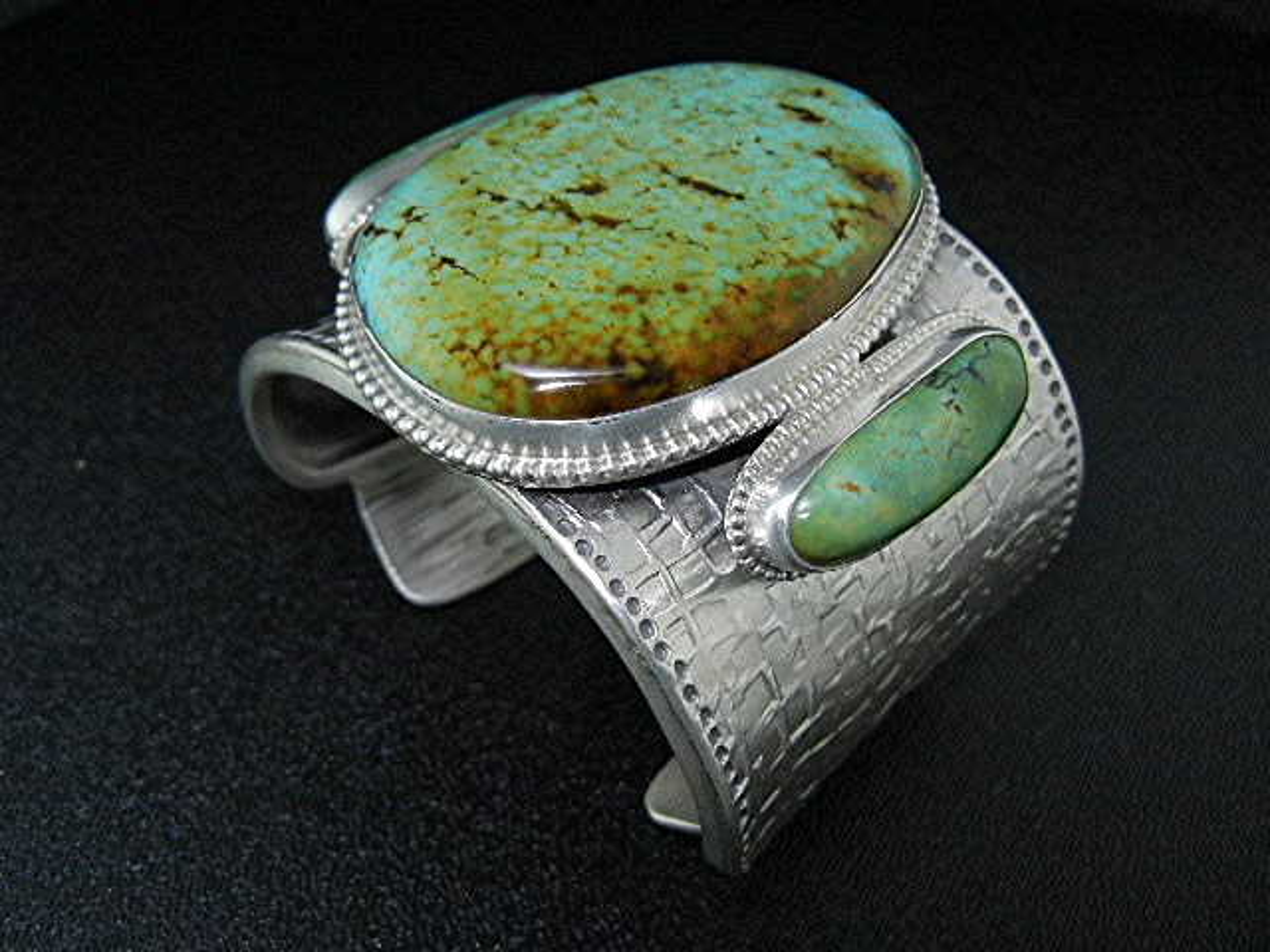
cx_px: 635
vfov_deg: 36.8
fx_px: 1431
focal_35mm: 39
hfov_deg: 47.9
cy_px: 476
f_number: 7.4
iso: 469
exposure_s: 1/30
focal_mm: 7.1
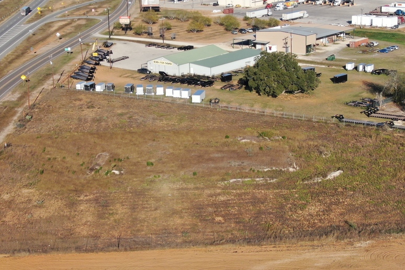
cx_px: 192
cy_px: 124
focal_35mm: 79
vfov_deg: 17.3
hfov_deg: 25.7
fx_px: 889
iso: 100
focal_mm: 7.07
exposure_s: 1/800
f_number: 3.5
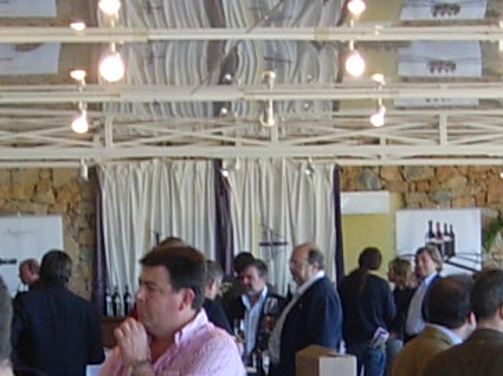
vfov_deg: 8.7
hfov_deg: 11.8
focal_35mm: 168
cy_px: 441
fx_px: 2440
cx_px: 153
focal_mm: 7.8
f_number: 2.8
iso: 79
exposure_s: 1/46.5
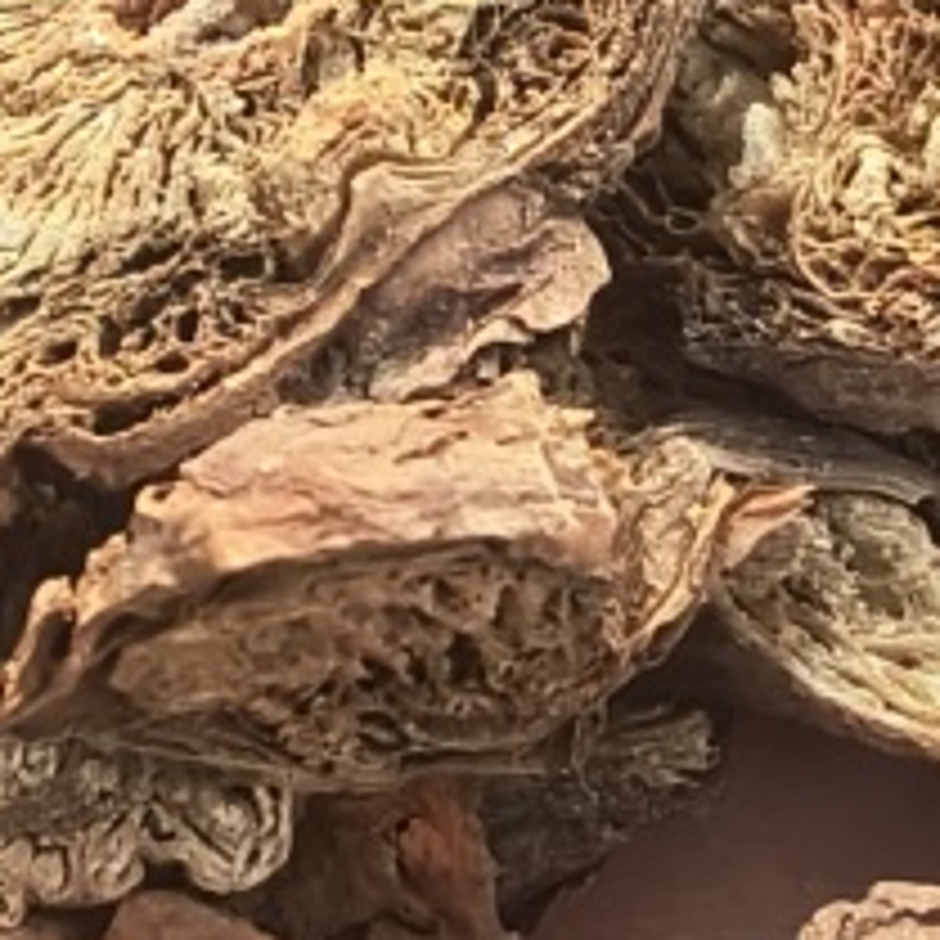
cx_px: 873
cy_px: 686
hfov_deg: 16.5
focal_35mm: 104
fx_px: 3195
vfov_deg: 16.7
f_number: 2
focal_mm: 2.32
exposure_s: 1/100
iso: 160
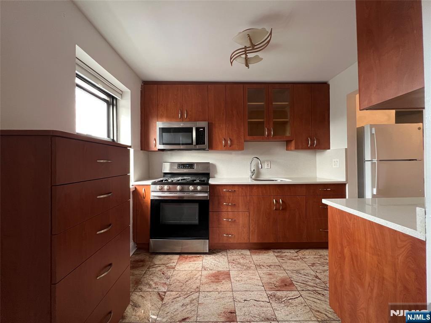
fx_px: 162
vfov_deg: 89.9
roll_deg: +0.5
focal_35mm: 13
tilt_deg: +0.6
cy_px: 162
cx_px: 216
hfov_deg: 106.2
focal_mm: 1.57
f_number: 1.8
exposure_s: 1/60
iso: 250
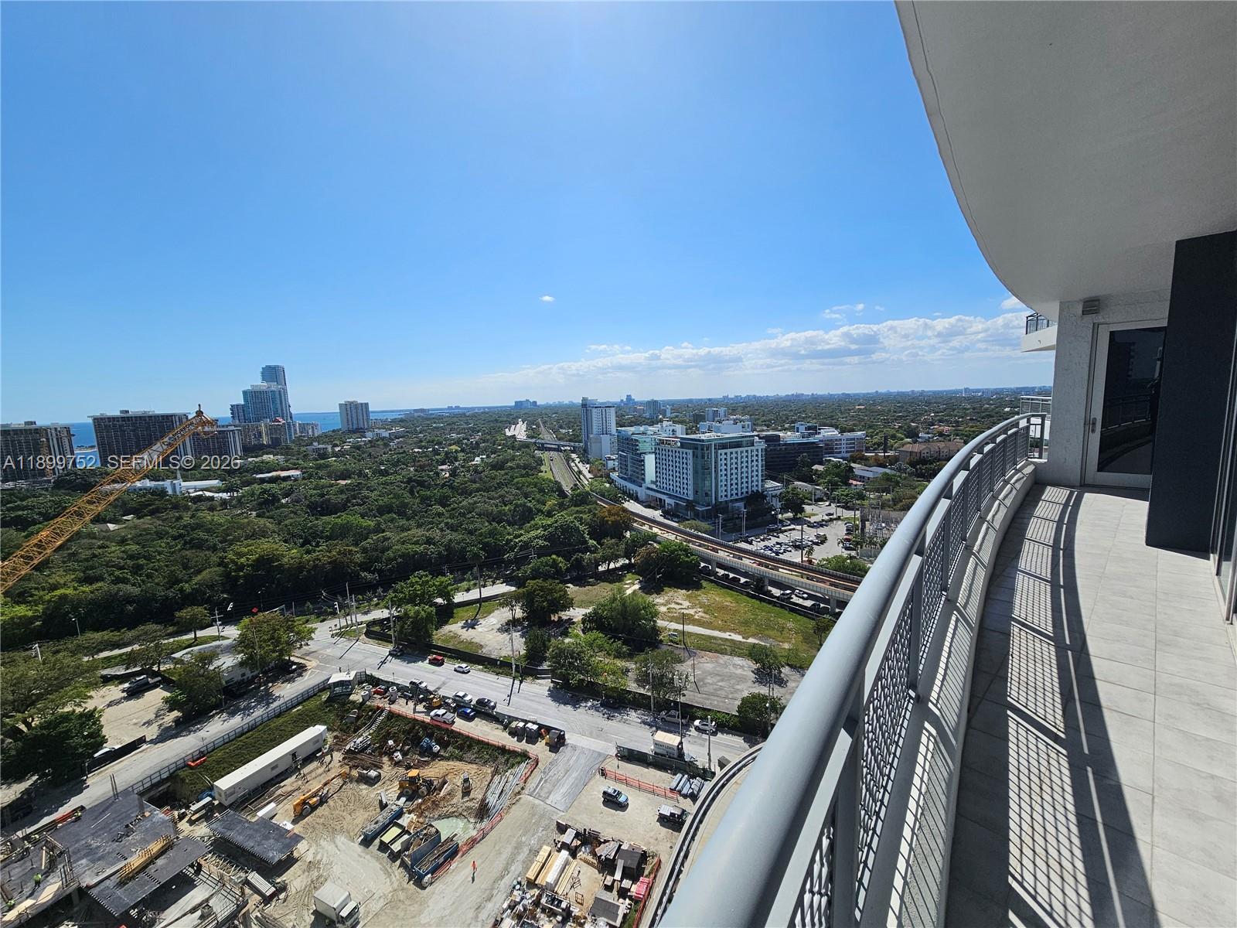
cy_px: 464
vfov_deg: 89.9
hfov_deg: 106.2
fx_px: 465
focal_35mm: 13
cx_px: 618
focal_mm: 2.2
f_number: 2.2
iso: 50
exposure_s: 1/3945
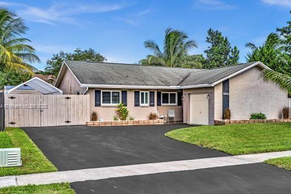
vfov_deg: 34.2
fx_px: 315
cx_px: 152
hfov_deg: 49.6
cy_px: 107
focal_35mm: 39
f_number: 8
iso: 200
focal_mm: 33
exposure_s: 1/400
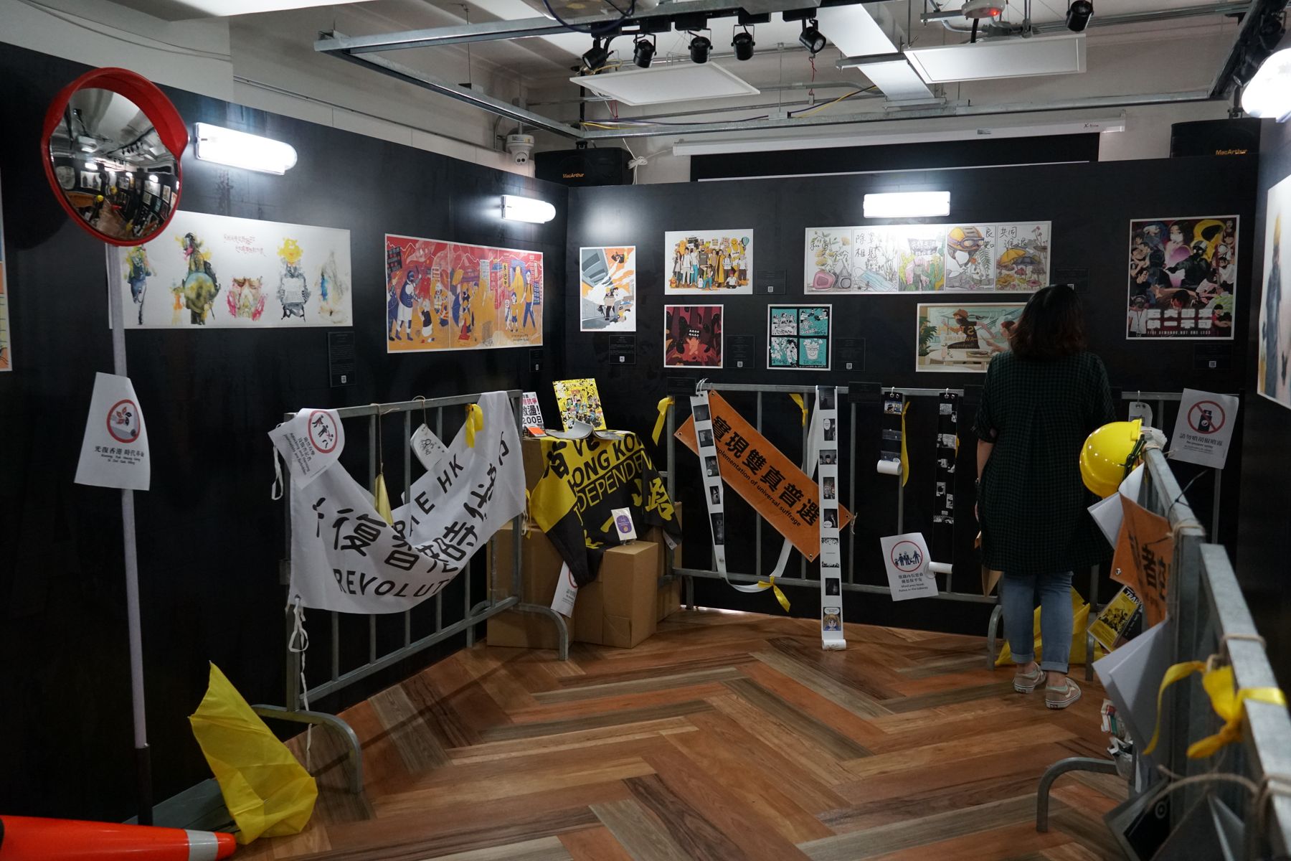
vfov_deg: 43.6
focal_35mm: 30
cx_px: 646
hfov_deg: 61.9
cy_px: 430
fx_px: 1076
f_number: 4
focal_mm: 20
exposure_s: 1/60
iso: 2500
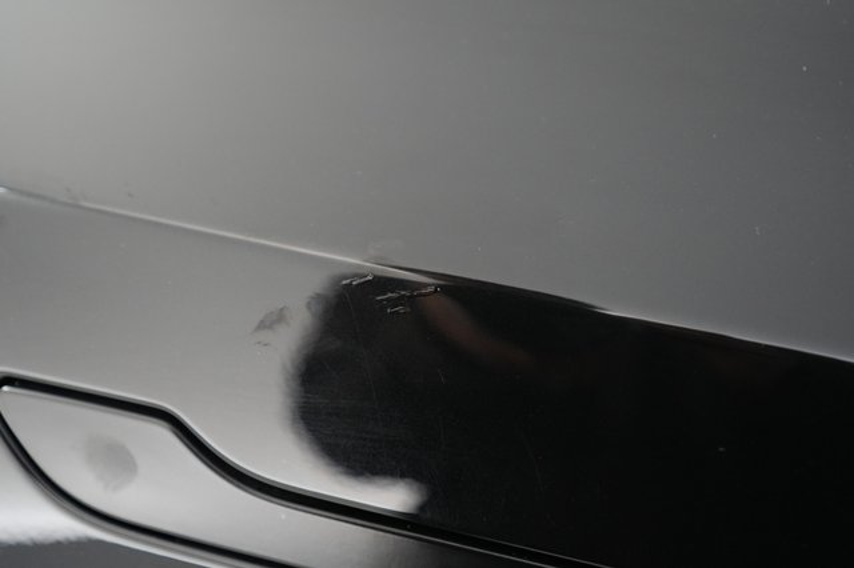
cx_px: 427
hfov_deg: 65.5
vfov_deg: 46.4
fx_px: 664
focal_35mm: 28
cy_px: 284
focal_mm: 28
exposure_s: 1/60
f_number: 2.8
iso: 4000
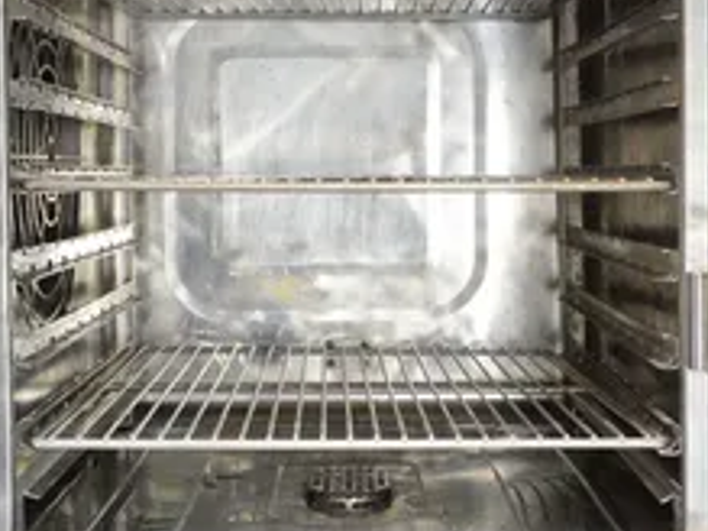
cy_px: 210
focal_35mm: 72
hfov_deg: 27.0
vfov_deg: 20.4
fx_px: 1472
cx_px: 338
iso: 3200
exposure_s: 1/50
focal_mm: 15.28
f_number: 7.1
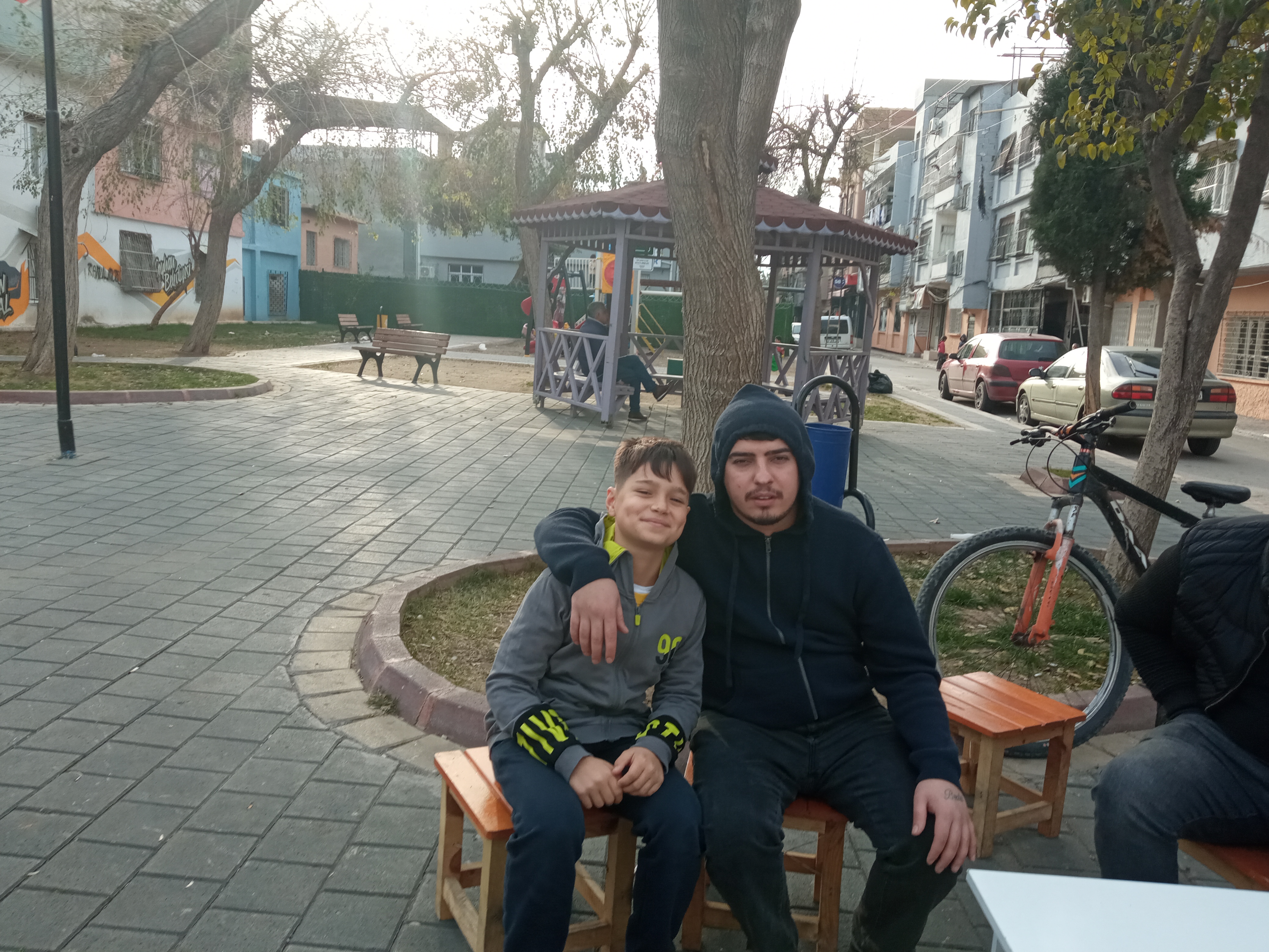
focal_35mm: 27
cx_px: 634
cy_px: 476
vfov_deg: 51.4
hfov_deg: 65.3
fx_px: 990
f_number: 2.2
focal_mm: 3.79
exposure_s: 1/260
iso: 111
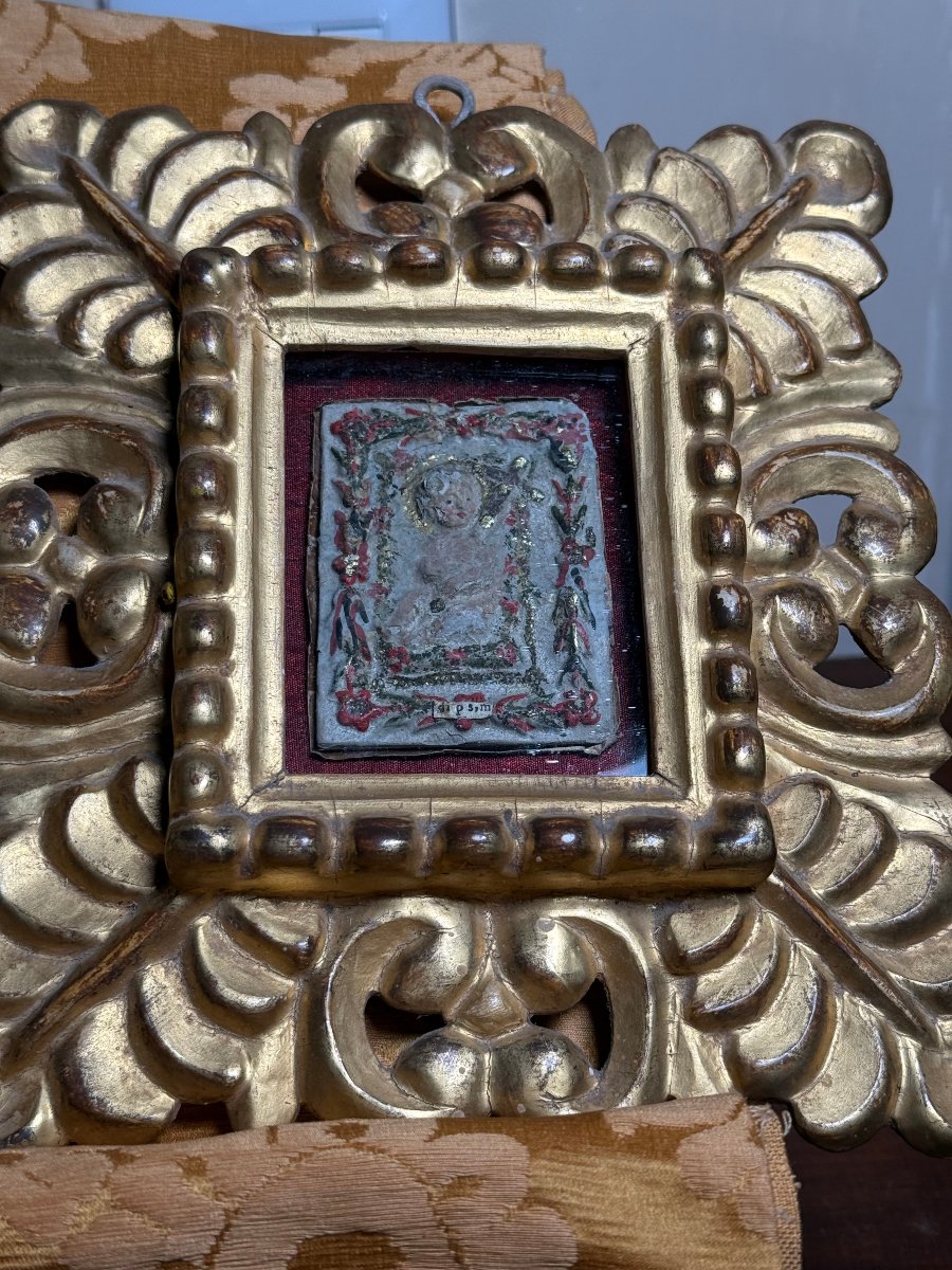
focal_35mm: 48
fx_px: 1760
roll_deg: +1.1
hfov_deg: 30.3
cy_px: 635
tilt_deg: -25.1
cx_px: 476
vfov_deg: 39.7
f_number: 1.78
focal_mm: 6.76
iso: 64
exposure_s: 1/249
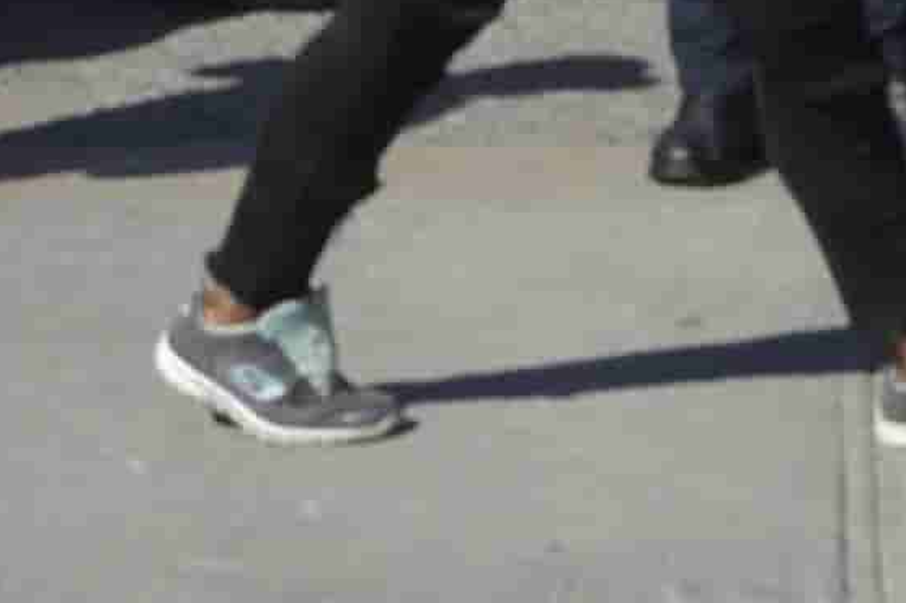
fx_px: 4292
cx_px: 1379
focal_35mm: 171
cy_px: -781
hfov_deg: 11.5
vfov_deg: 7.6
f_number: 9
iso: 100
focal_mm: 21
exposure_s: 1/320
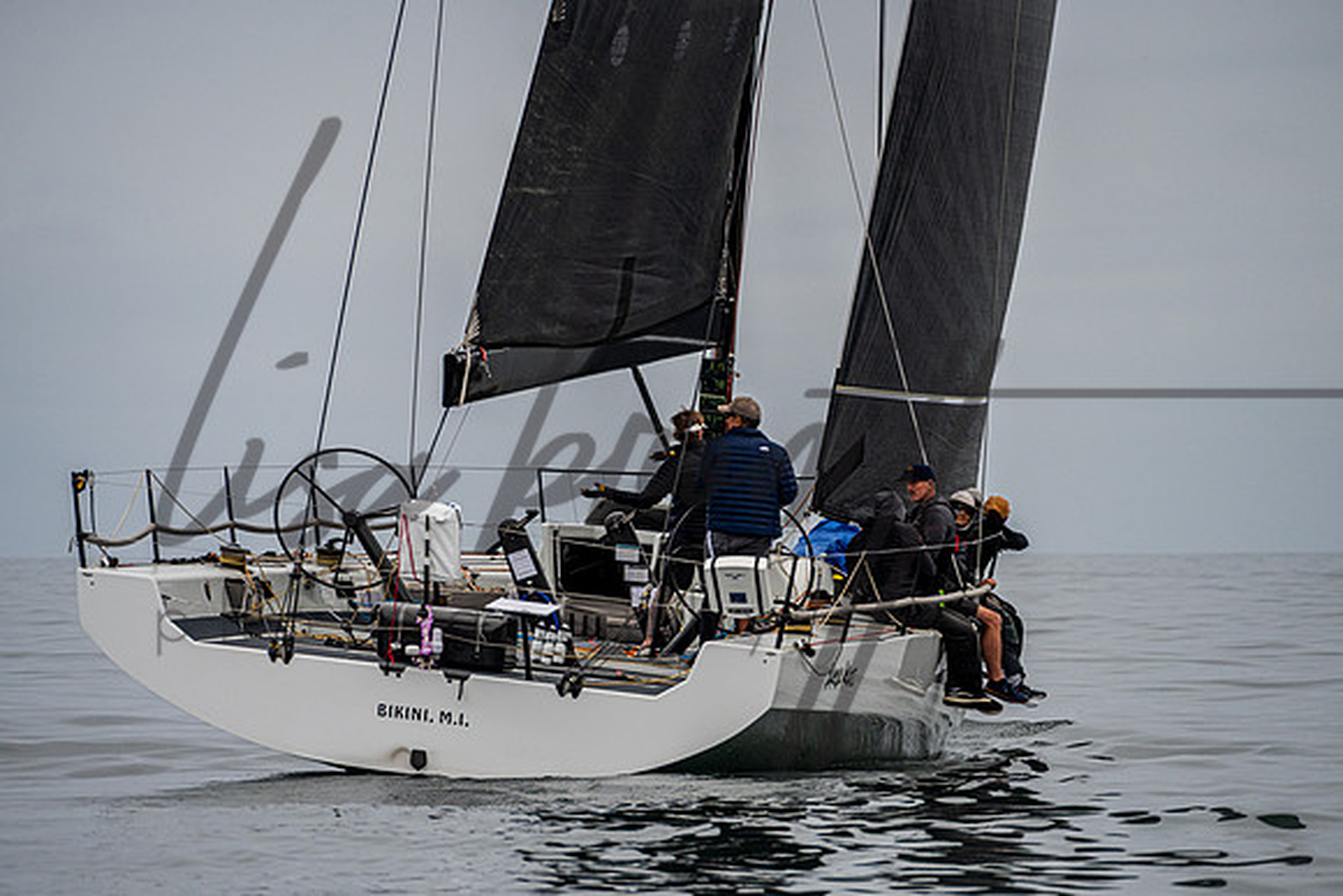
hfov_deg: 5.8
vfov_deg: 3.9
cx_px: 668
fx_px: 13295
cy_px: 440
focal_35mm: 356
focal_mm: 310
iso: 800
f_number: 8
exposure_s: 1/2000
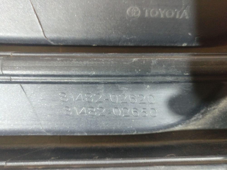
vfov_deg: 49.7
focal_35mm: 28
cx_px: 114
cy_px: 85
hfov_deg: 63.4
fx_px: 184
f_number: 2
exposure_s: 1/17
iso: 1250
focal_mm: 4.26
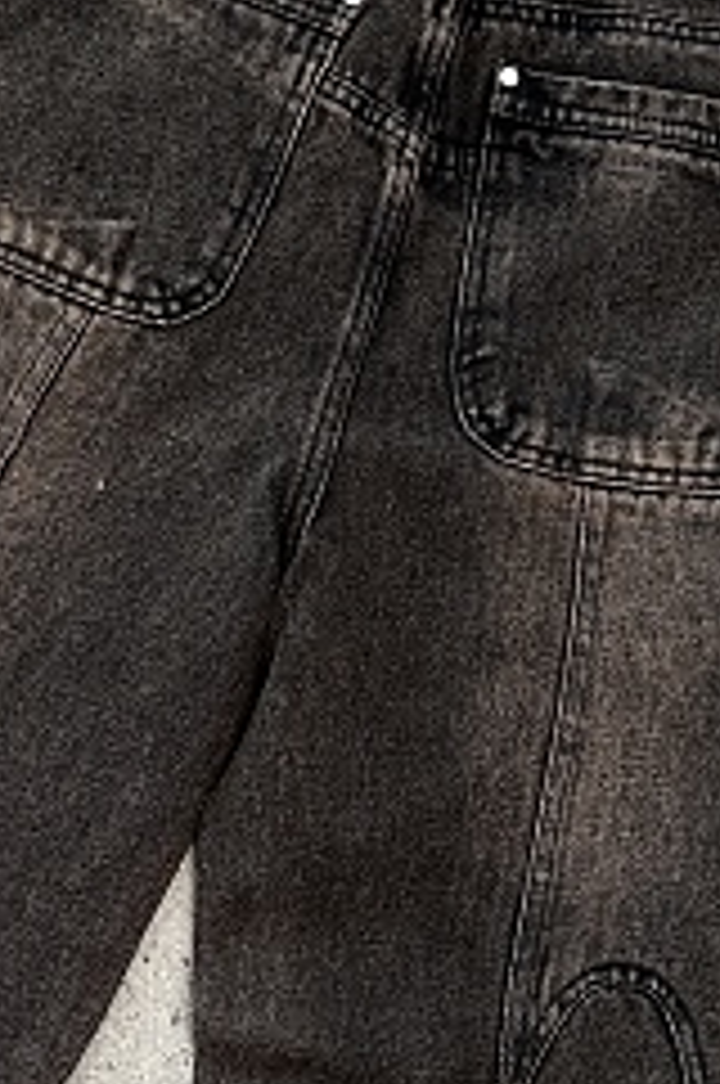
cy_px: 972
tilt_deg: -87.4
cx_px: 140
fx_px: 2497
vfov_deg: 23.8
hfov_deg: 16.3
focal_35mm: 83
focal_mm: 6.86
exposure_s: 1/50
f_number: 1.78
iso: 160
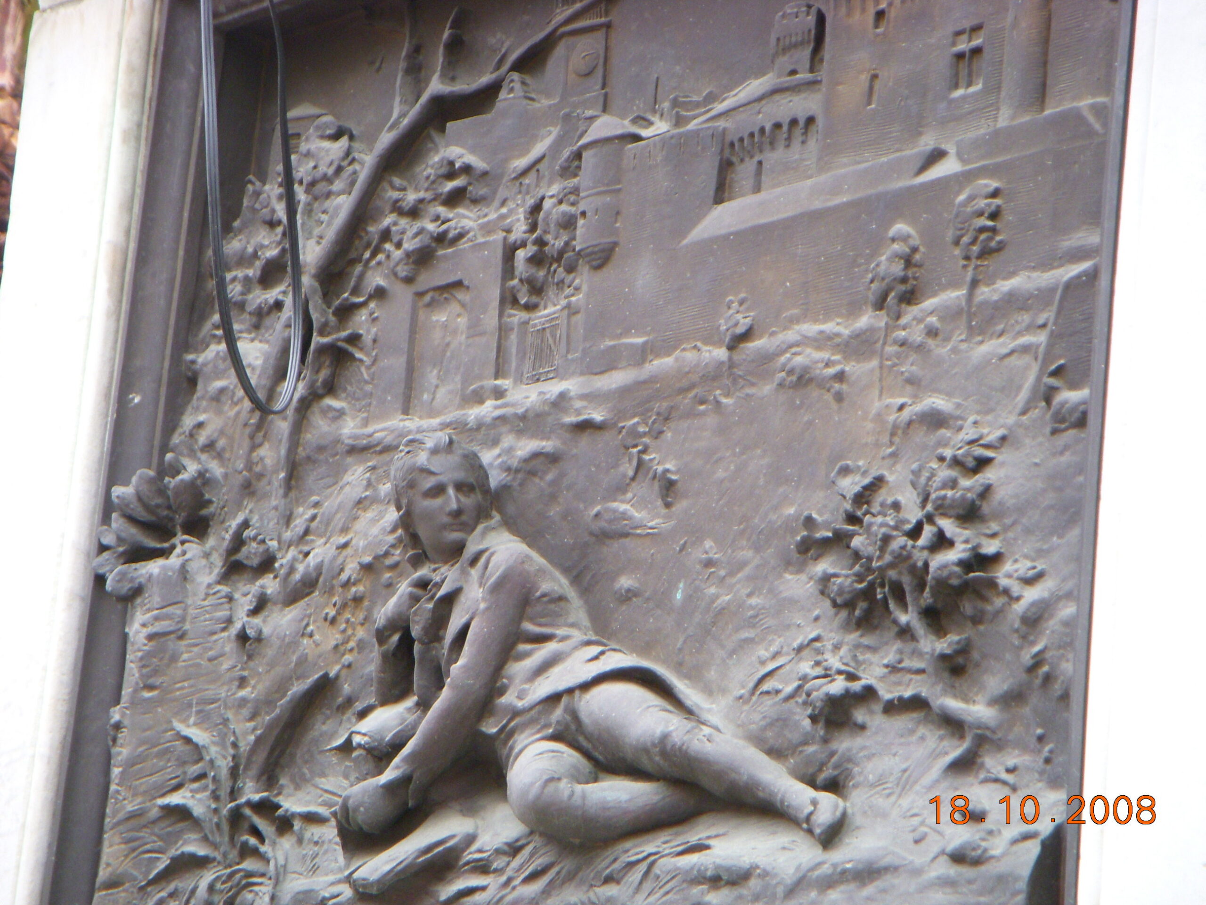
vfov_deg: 13.0
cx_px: 603
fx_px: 3972
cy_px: 452
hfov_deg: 17.3
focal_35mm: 114
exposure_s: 1/50
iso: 200
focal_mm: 18.9
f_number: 4.2
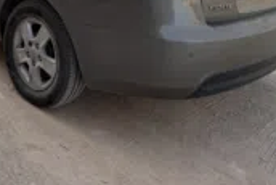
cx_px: 63
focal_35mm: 58
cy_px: -39
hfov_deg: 33.6
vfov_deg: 21.7
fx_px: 445
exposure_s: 1/1923
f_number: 1.78
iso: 80
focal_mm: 6.76
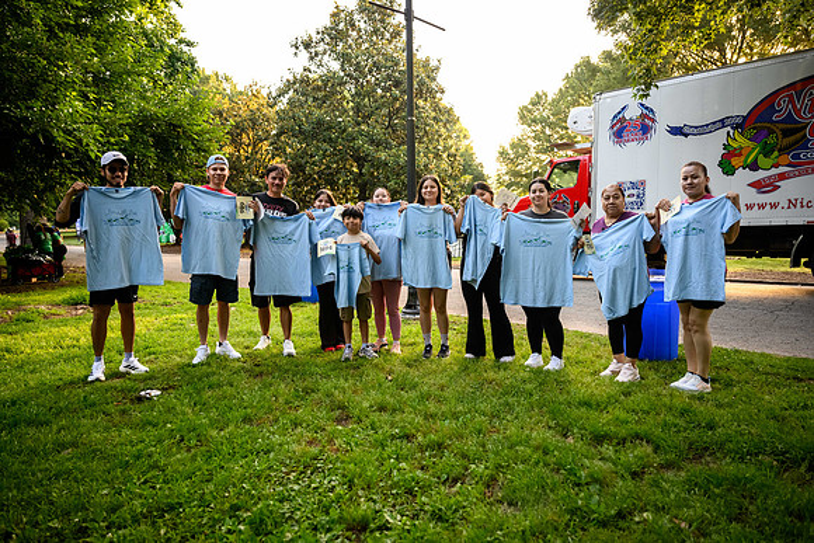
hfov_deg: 73.7
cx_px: 407
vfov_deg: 53.2
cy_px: 272
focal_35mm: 24
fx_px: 543
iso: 640
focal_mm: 24
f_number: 2.8
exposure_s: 1/400
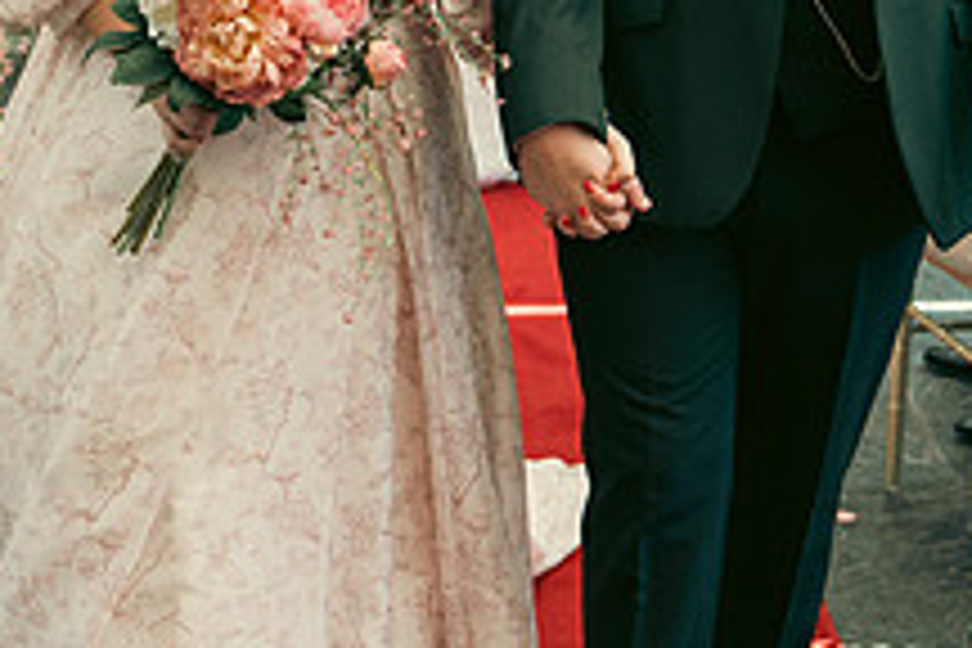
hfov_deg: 18.1
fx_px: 3051
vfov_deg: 12.0
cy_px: -29
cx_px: 454
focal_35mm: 113
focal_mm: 42
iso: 500
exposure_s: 1/200
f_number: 3.5
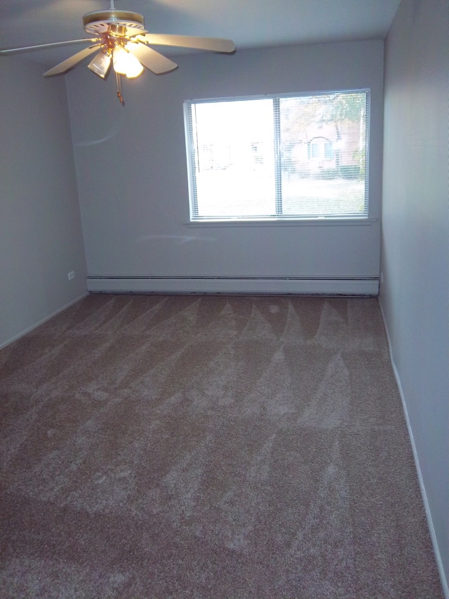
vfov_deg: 63.4
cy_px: 300
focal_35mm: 28
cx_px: 224
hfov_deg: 49.7
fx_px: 484
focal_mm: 5.05
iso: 160
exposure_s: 1/40
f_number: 3.5
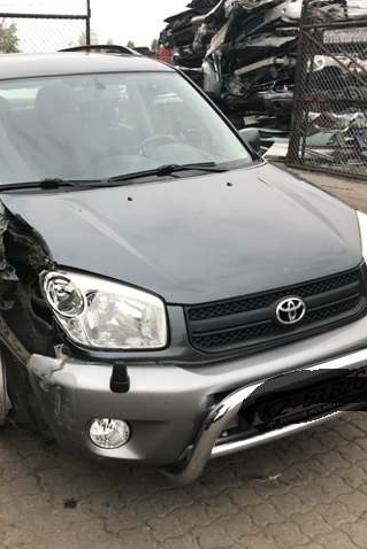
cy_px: 274
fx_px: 596
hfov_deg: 33.7
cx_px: 100
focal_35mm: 39
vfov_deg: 49.5
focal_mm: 3.99
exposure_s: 1/107
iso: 20
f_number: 1.8
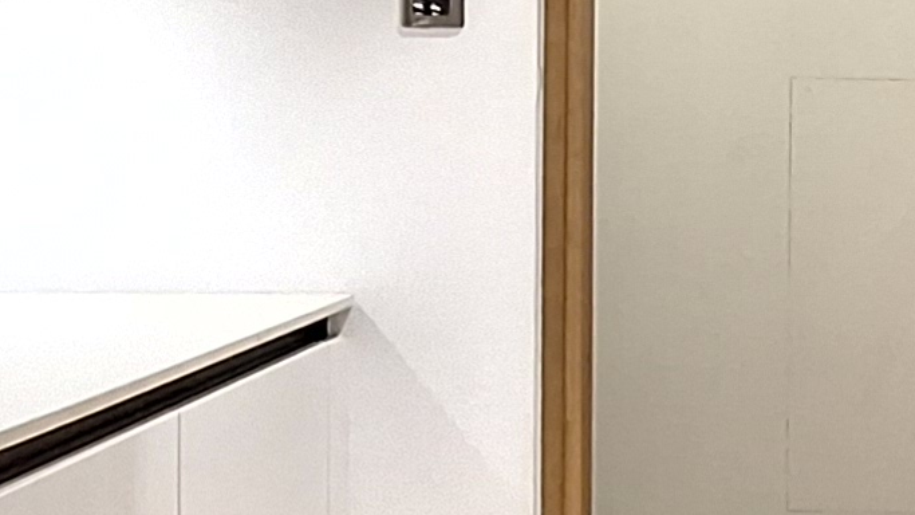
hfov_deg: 24.9
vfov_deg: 14.5
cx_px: 812
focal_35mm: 83
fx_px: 2014
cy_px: 137
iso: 200
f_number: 2.2
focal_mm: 1.74
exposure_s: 1/33
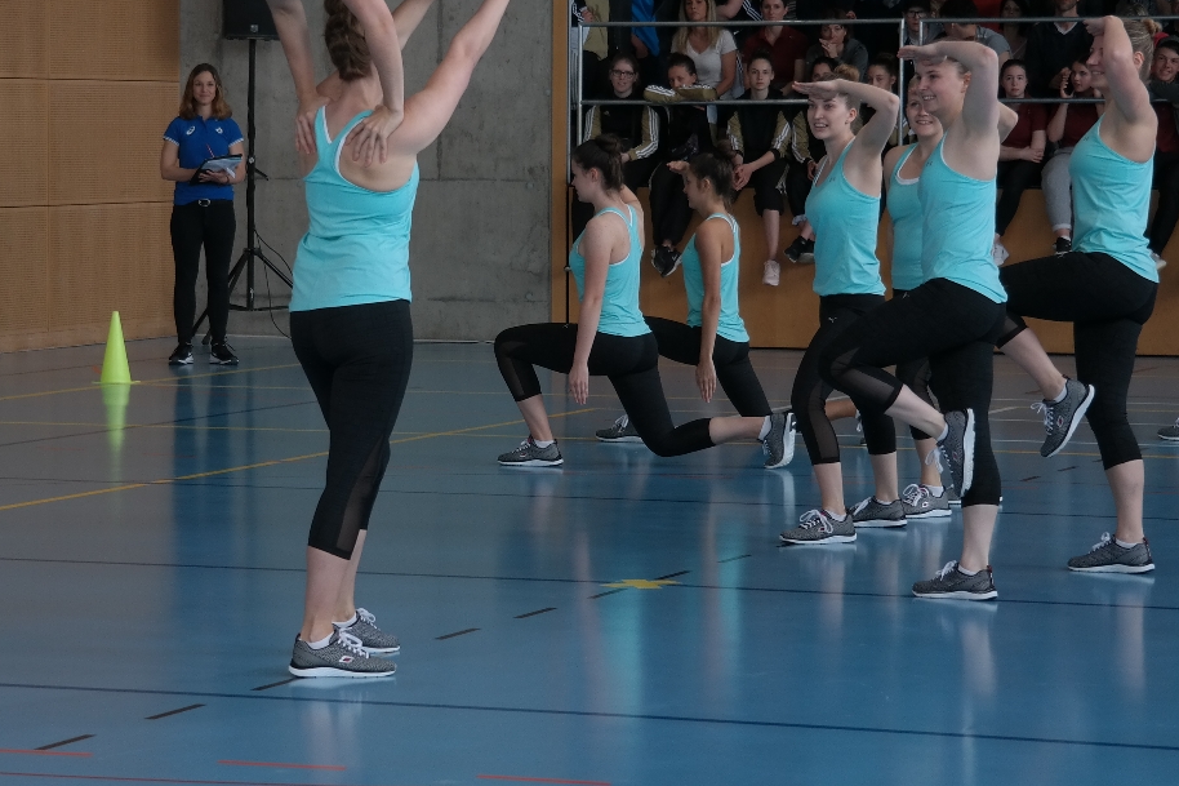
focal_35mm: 147
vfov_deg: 9.3
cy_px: 263
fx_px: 4813
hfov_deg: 14.0
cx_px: 435
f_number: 5.6
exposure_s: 1/100
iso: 200
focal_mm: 55
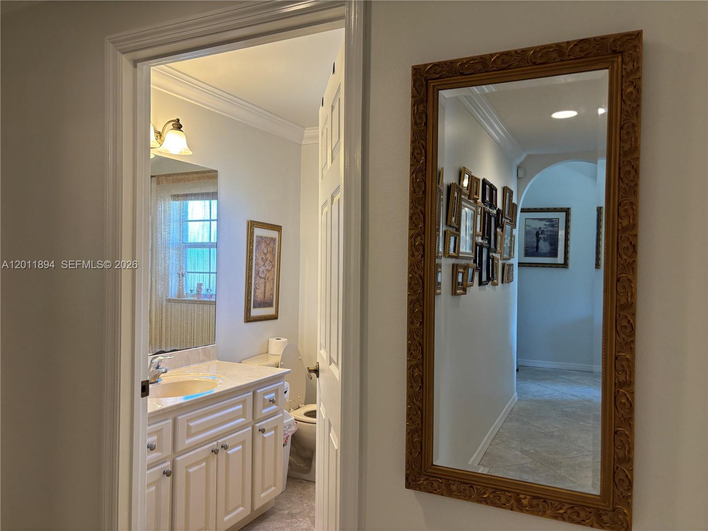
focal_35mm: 26
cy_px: 266
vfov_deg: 53.1
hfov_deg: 67.3
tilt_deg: -0.8
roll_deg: -0.8
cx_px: 354
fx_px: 532
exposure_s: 1/60
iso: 80
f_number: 1.6
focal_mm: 5.96
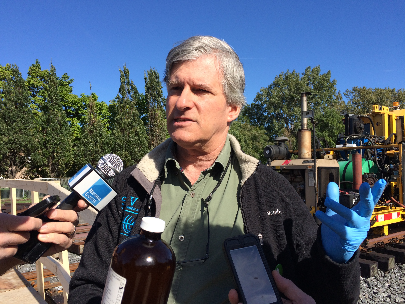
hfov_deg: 61.7
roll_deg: +2.6
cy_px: 152
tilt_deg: +4.0
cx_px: 202
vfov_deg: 48.2
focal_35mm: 29
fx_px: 339
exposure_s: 1/1786
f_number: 2.2
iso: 32
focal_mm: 4.15
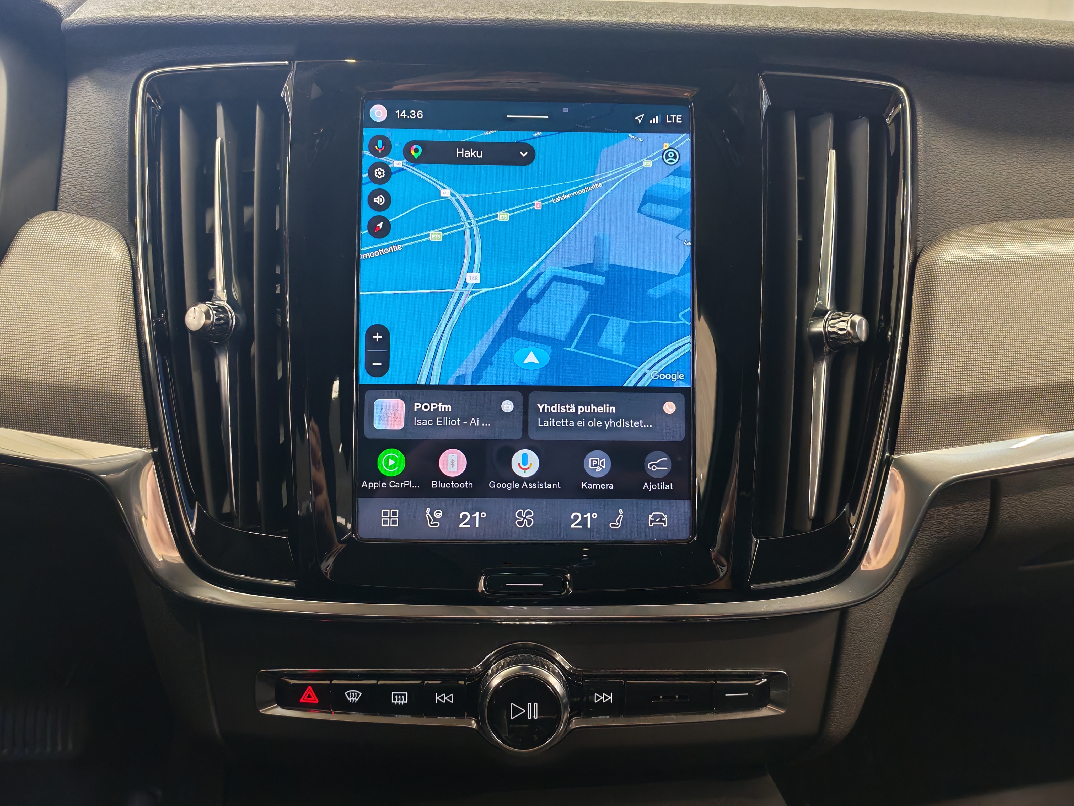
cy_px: 403
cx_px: 537
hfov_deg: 60.0
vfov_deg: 46.8
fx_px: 931
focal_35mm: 30
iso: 1319
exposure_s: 1/50
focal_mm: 6.12
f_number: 1.9
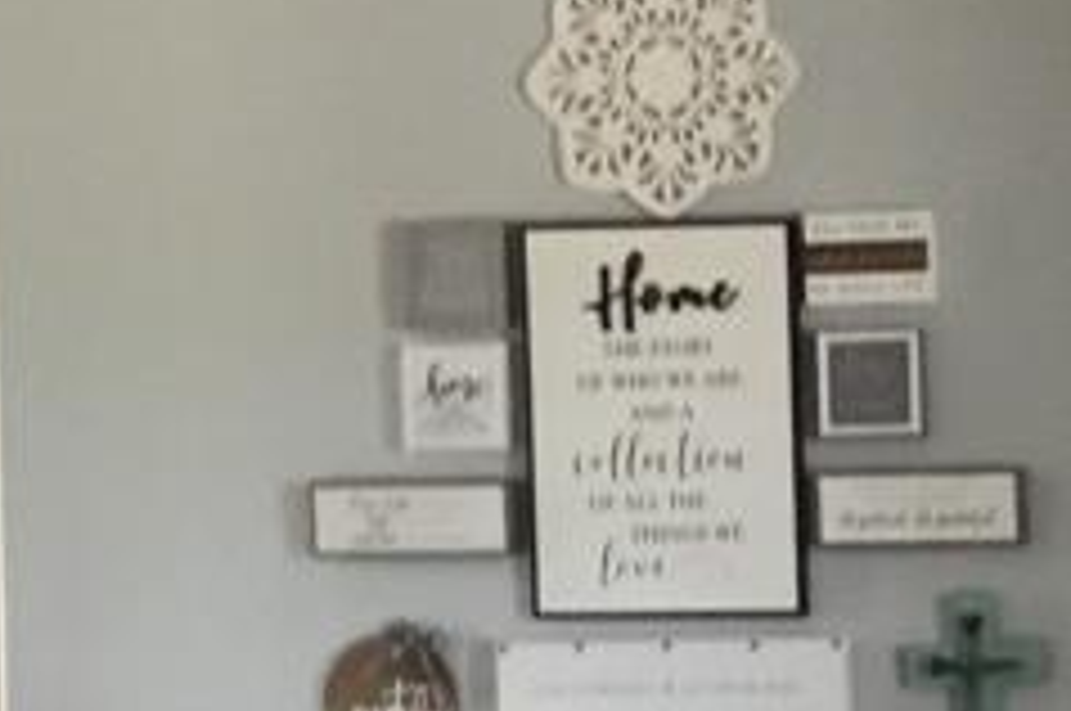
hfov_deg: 14.2
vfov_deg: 9.8
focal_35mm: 139
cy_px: 544
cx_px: 1400
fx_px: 4130
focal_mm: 3.3
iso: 125
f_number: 2.4
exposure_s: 1/30
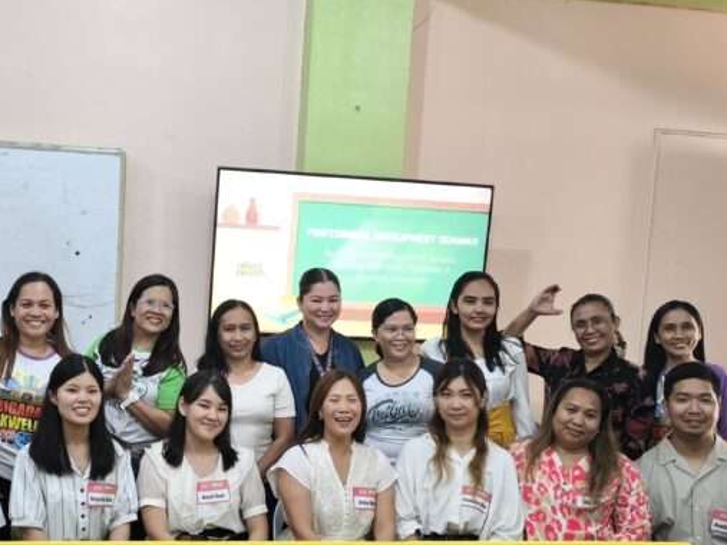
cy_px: 364
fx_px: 1050
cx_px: 241
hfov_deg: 37.8
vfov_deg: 28.9
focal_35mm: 50
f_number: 1.9
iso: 200
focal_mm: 6.92
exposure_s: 1/60
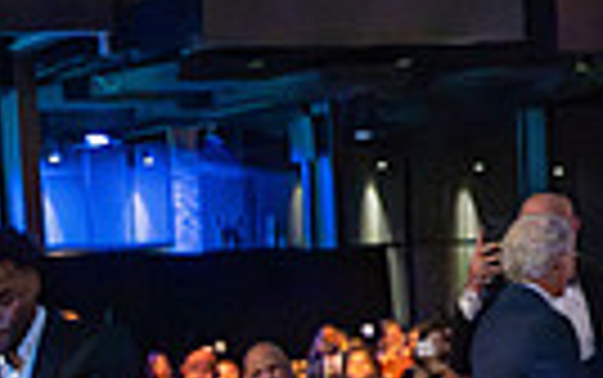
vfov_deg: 11.9
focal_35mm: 106
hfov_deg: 17.3
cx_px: -356
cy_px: 539
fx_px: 1743
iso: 25600
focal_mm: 24
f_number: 3.2
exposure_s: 1/400
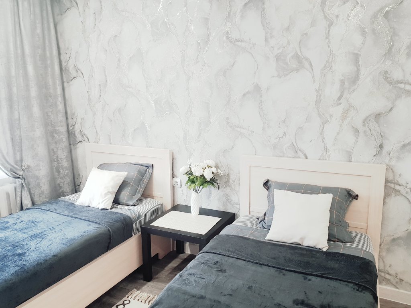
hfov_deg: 67.3
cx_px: 206
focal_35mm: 26
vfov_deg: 53.1
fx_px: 309
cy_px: 154
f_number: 1.7
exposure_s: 1/50
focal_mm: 4.2
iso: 200
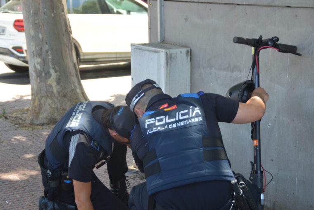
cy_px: 105
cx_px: 158
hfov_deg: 23.9
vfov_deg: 16.1
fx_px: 741
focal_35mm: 85
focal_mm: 56
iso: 400
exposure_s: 1/250
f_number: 5
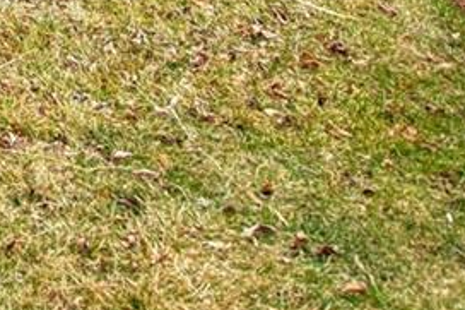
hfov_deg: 16.4
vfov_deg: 11.7
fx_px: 1213
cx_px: -470
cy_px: -450
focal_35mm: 94
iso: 500
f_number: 4
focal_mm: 16
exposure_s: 1/1600
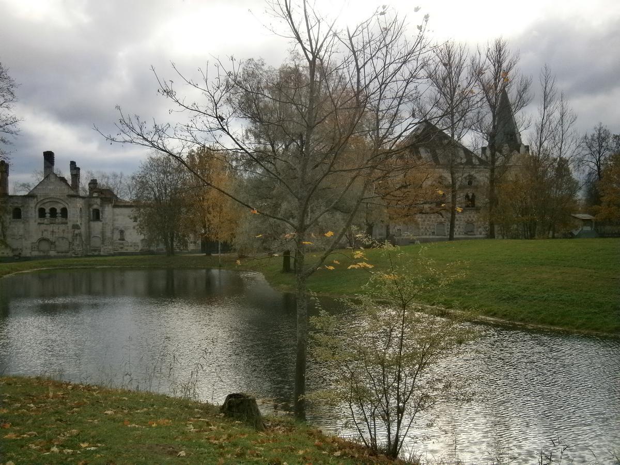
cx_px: 310
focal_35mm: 36
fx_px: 645
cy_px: 232
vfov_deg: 39.7
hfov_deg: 51.4
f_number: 3.1
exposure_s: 1/500
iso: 80
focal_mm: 6.4
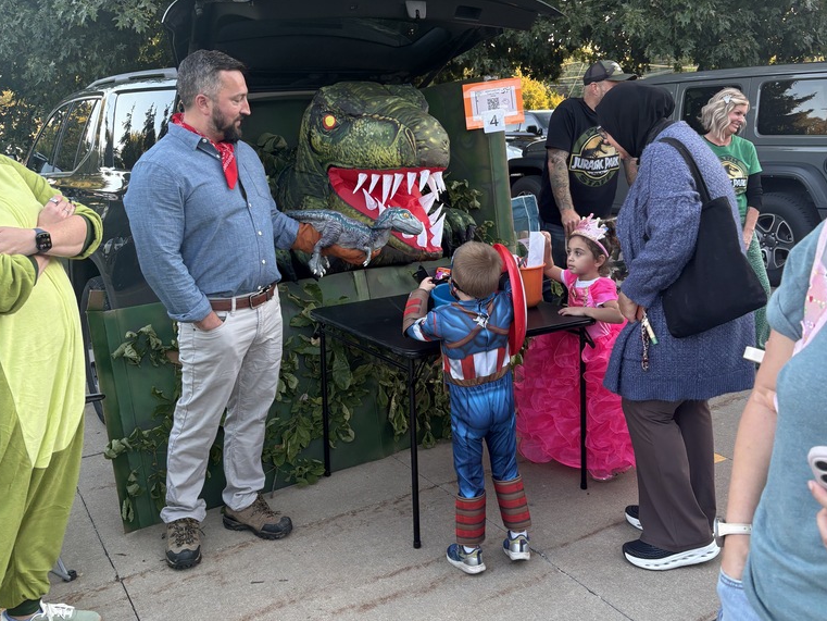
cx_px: 412
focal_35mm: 35
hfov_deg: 52.6
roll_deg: -2.2
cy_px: 257
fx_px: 836
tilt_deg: -9.8
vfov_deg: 40.6
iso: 64
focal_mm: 5.96
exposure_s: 1/122
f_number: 1.6
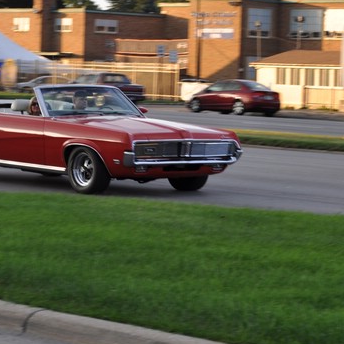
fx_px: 1832
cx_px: 217
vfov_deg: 10.7
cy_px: 150
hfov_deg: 10.7
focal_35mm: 163
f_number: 5.6
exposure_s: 1/160
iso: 200
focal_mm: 55
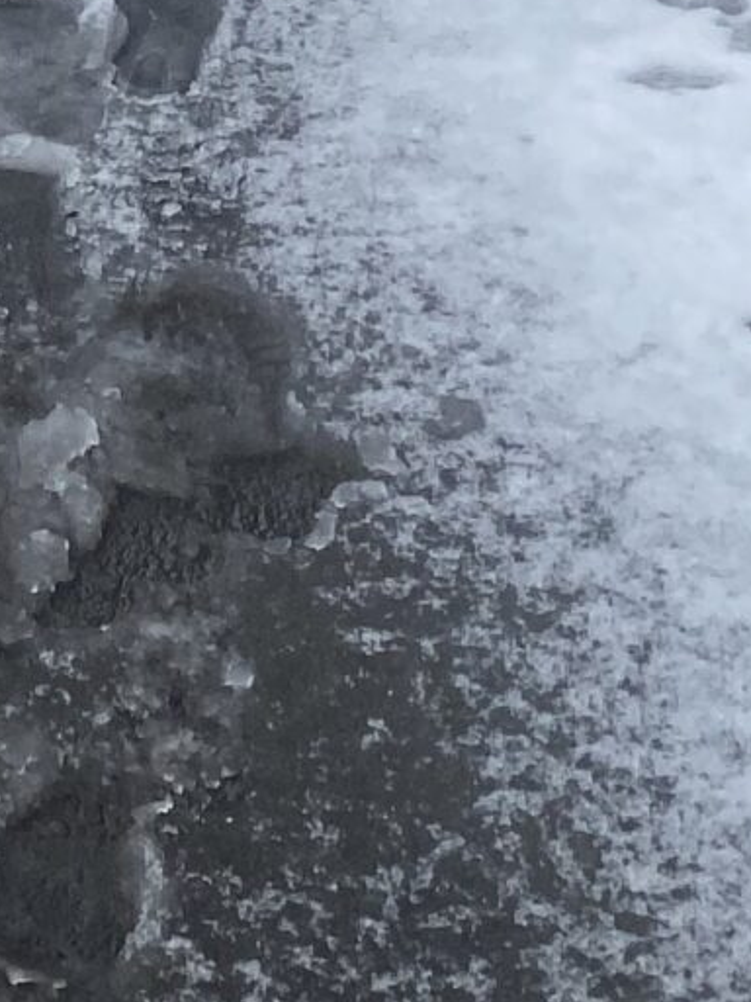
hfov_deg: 11.1
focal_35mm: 130
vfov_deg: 12.3
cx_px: -291
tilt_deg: -6.7
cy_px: -1344
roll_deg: +0.2
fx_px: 3760
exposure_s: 1/2141
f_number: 1.8
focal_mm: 4.25
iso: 32
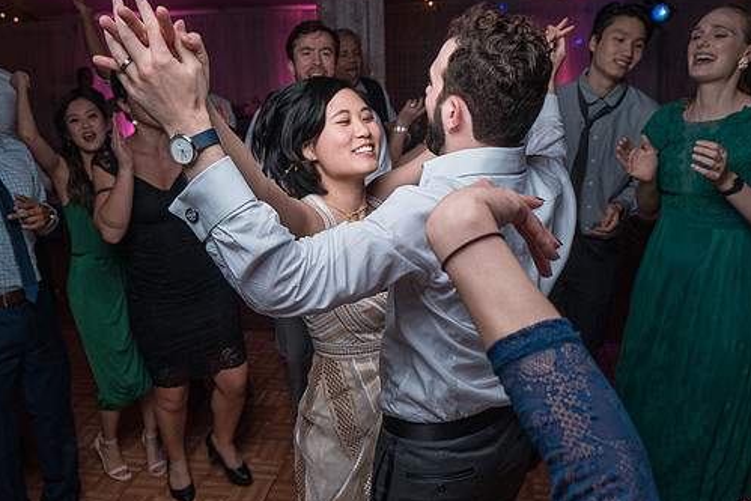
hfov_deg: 57.2
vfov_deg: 40.0
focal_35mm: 33
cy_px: 273
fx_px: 689
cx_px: 371
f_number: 5.6
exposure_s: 1/200
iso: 2000
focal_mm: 24
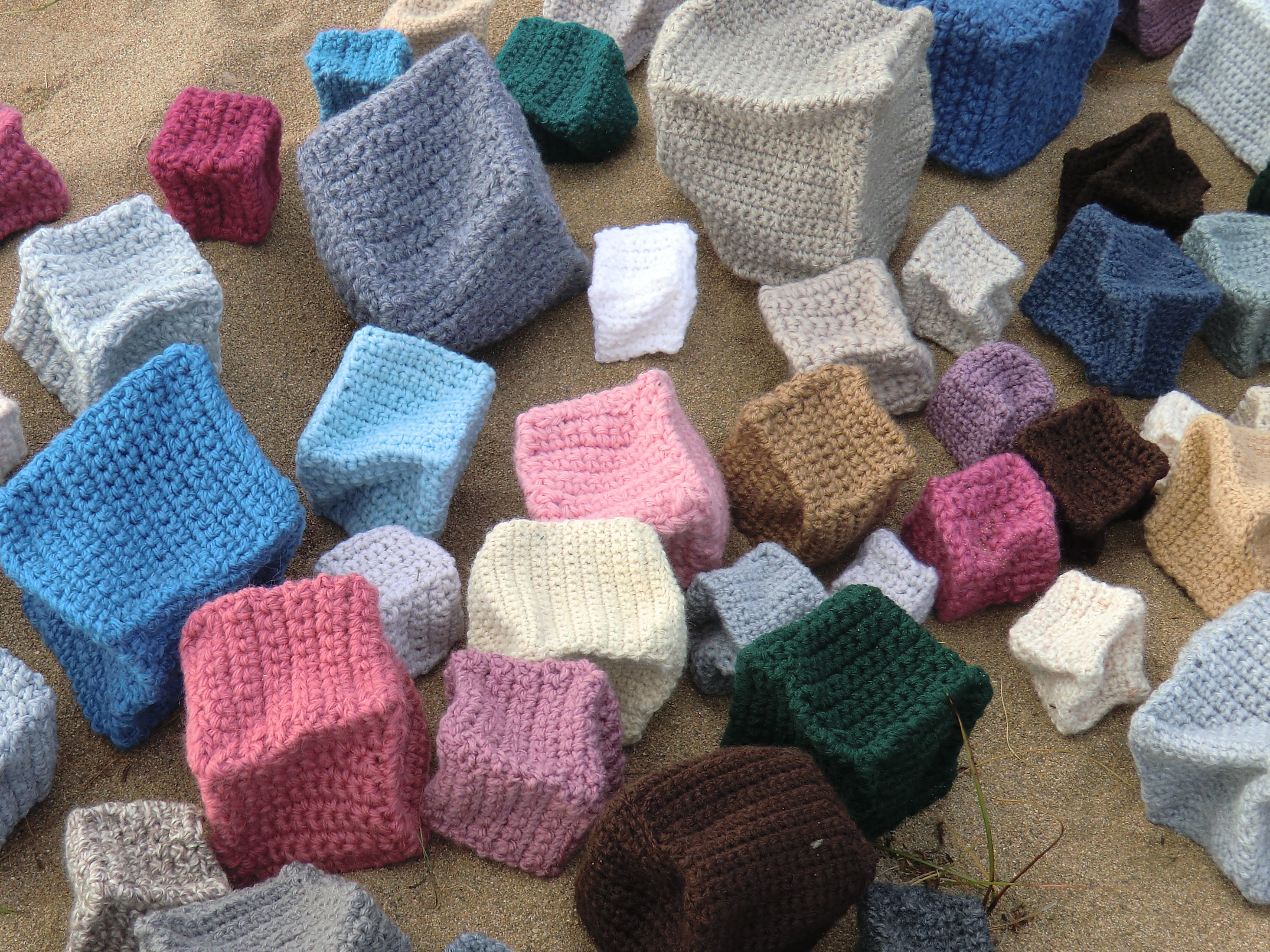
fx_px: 2165
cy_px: 536
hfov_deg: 32.4
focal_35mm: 59
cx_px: 403
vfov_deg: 24.8
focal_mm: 7.1
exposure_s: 1/100
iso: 64
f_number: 3.8
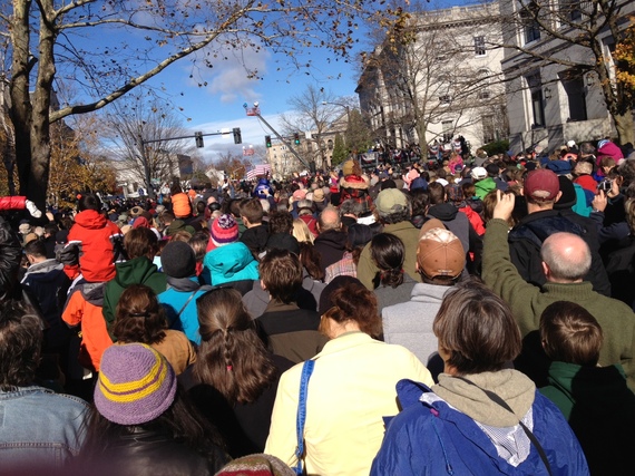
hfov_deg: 52.6
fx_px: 642
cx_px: 318
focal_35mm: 35
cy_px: 238
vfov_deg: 40.7
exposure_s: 1/2045
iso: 50
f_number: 2.4
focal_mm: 4.28
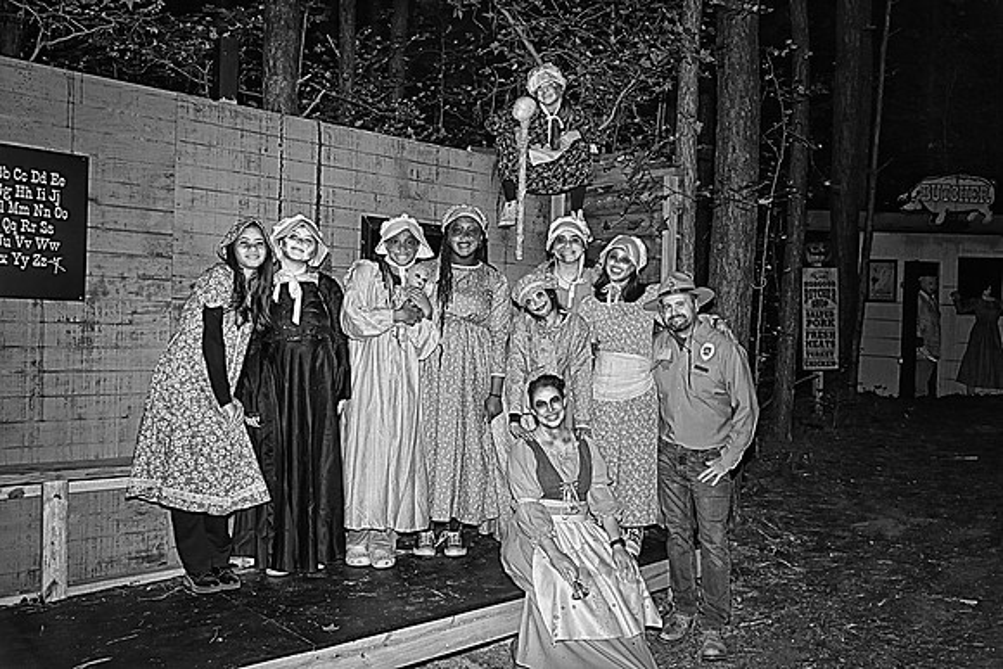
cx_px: 502
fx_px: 864
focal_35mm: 31
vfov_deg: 42.3
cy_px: 334
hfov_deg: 60.3
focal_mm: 31
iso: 400
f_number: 5.6
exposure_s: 1/60
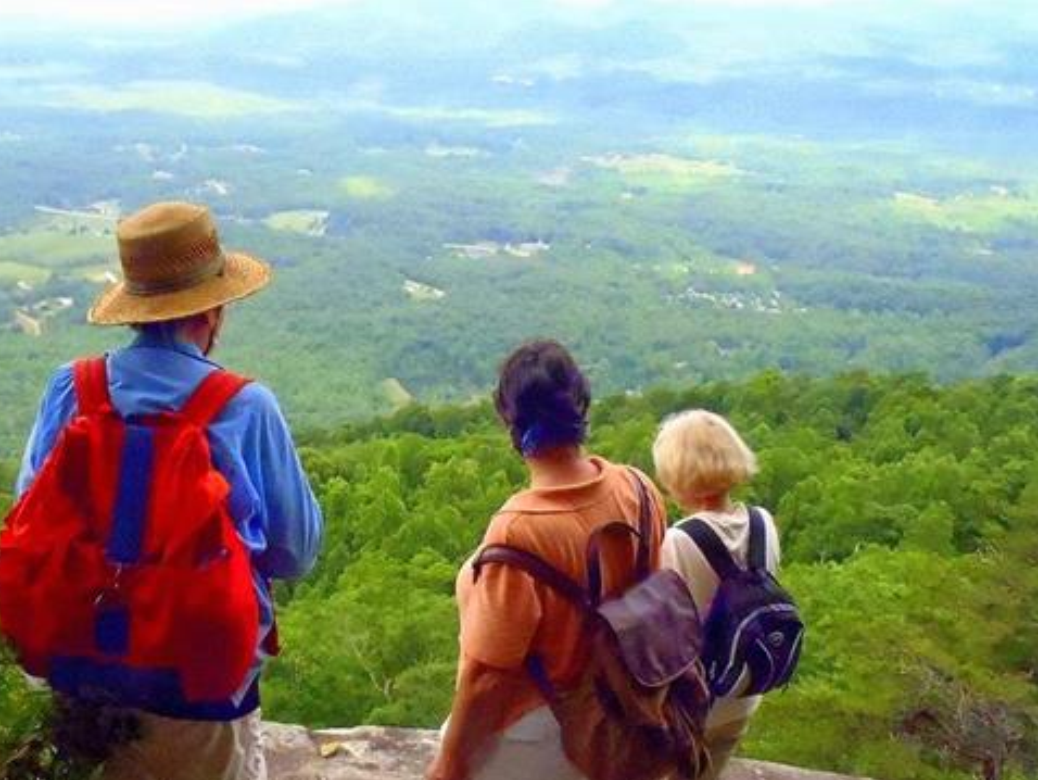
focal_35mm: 41
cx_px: 308
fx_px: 1230
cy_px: 427
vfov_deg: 35.1
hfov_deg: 44.7
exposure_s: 1/125
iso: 800
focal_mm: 5
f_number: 10
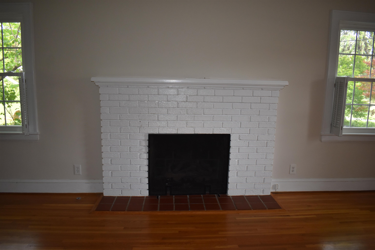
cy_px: 125
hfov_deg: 67.4
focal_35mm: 27
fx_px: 281
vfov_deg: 47.9
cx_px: 188
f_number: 3.5
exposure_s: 1/160
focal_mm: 18
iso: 800
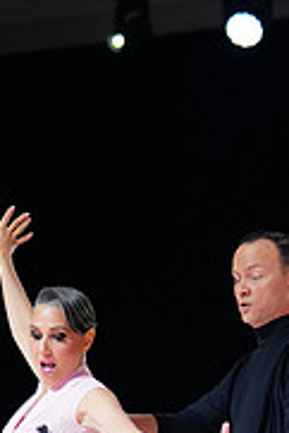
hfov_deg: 5.5
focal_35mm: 250
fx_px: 3004
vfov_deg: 8.1
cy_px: 577
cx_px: 309
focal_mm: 78
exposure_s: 1/400
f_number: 2.8
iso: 1000
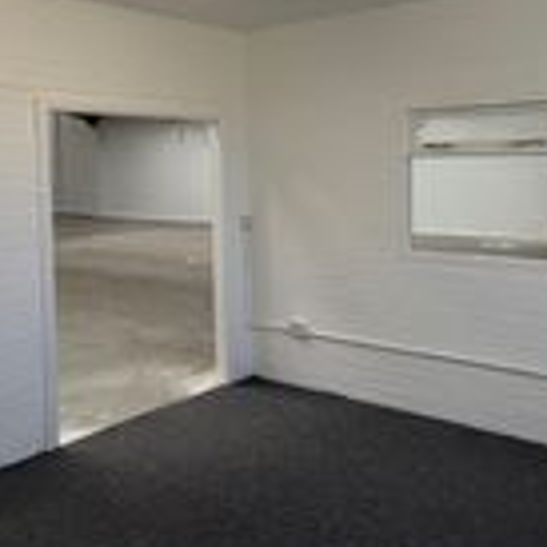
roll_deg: +1.4
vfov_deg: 45.3
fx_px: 644
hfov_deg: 43.7
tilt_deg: -0.8
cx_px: 443
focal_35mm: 36
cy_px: 176
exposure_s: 1/159
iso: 64
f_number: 2.2
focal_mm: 2.22
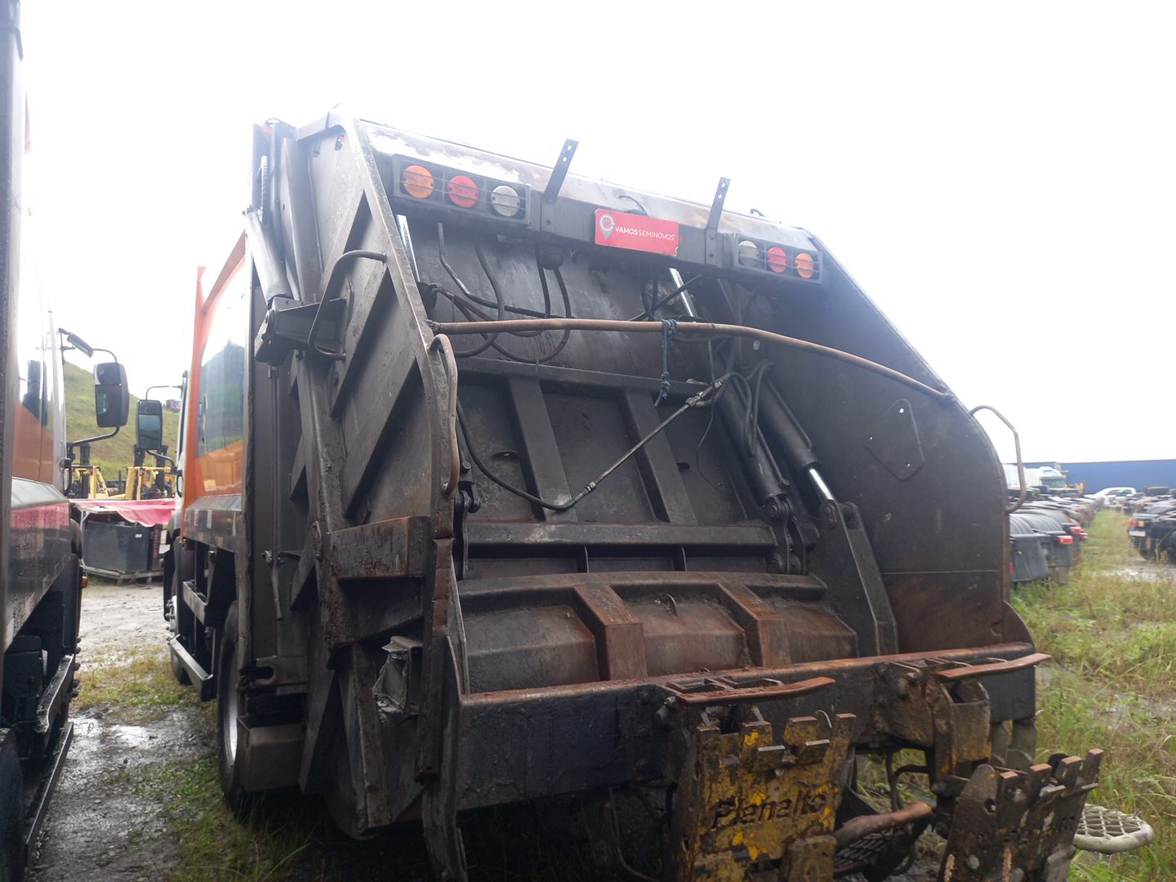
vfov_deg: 54.9
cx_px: 588
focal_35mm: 25
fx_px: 849
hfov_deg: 69.4
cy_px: 441
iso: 33
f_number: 2
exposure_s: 1/60
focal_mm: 4.6
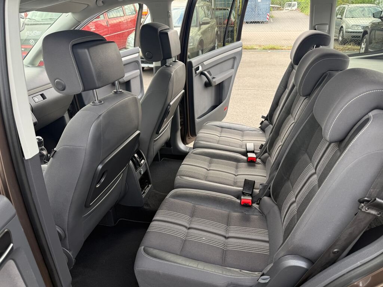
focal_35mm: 24
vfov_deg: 56.8
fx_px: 266
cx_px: 192
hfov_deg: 71.6
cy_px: 144
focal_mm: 6.76
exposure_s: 1/244
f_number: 1.78
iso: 100
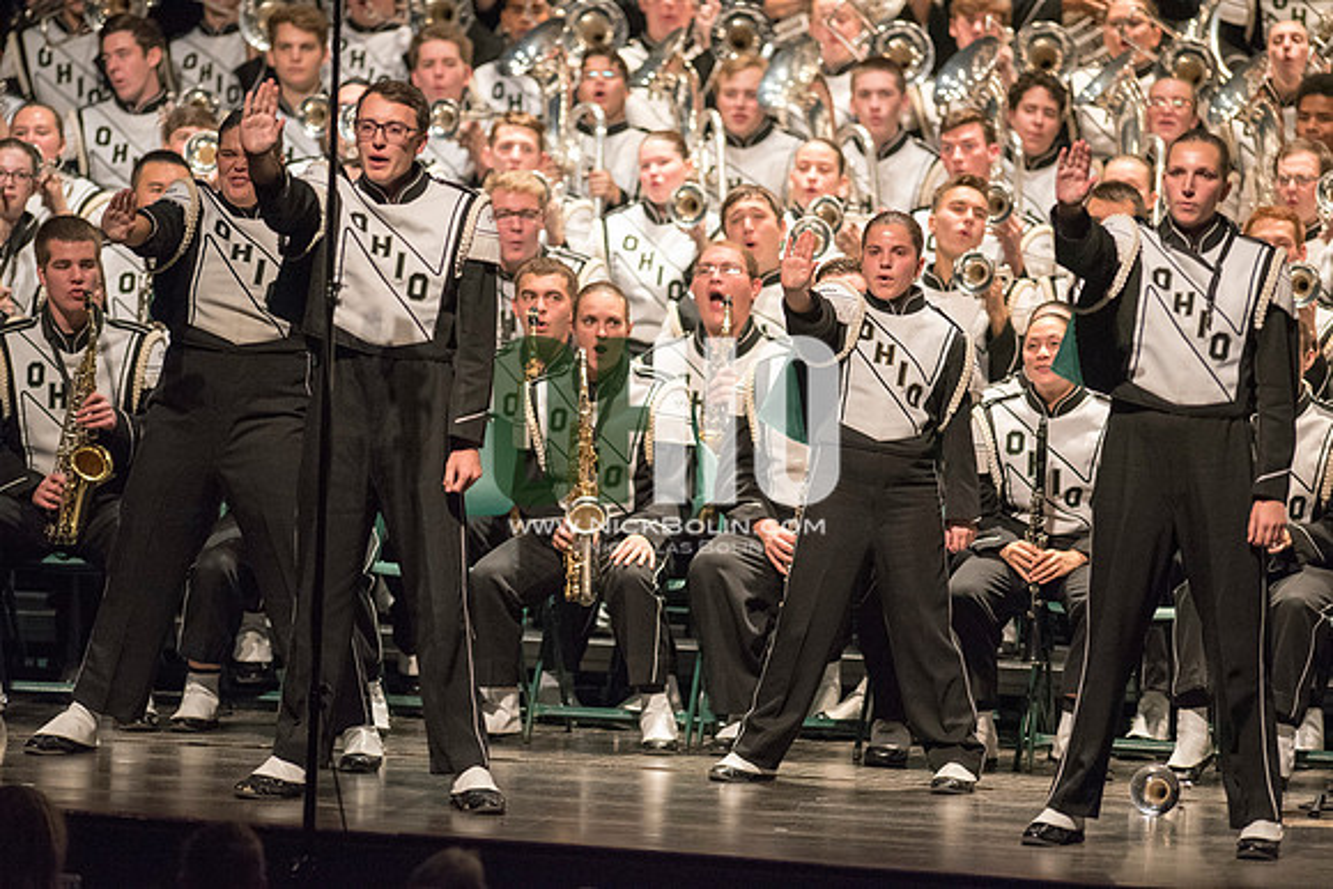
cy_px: 444
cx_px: 666
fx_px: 11110
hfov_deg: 6.9
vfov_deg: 4.6
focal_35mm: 300
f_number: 2.8
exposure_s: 1/500
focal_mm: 300
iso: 4000
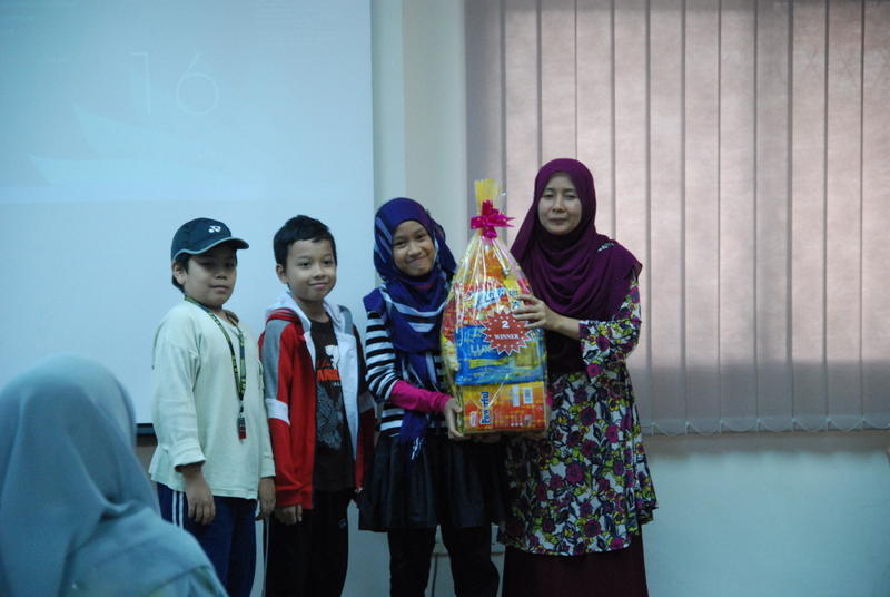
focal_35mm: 75
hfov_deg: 27.0
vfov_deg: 18.2
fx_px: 1857
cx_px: 445
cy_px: 298
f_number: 13
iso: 1600
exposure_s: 1/160
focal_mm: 50
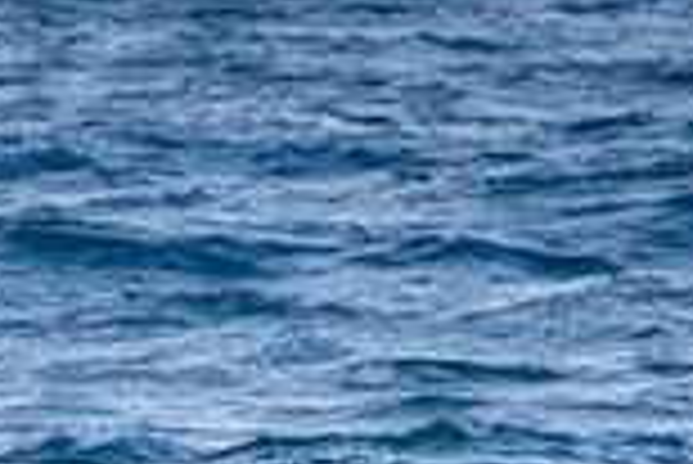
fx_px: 58112
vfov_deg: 0.5
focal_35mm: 3016
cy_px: 705
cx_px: -22
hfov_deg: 0.7
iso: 2200
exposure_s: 1/1600
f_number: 11
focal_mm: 800
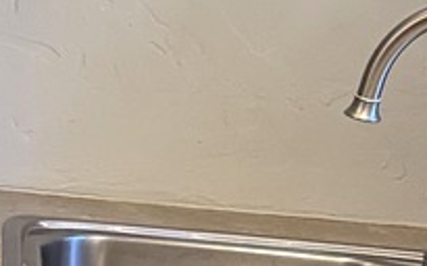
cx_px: -548
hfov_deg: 10.3
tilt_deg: -12.1
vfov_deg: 7.3
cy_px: 185
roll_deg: -3.6
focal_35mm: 179
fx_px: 2082
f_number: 1.78
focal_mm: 6.76
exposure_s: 1/60
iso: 320
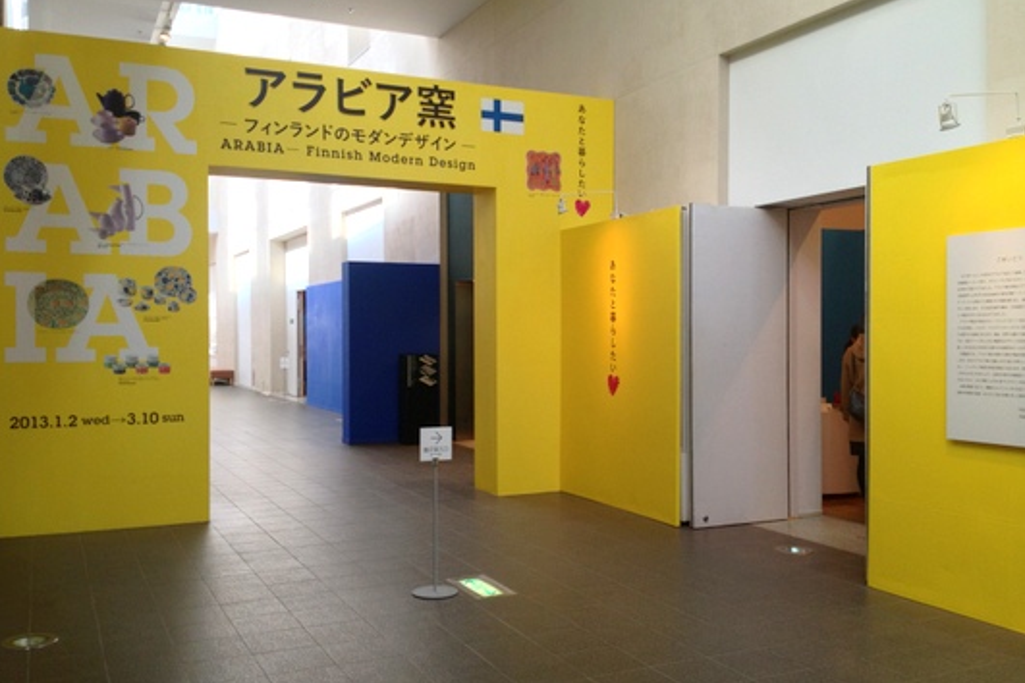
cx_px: 506
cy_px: 337
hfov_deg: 51.9
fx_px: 1053
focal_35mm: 37
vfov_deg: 35.9
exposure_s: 1/40
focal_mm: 4.28
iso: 50
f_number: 2.4
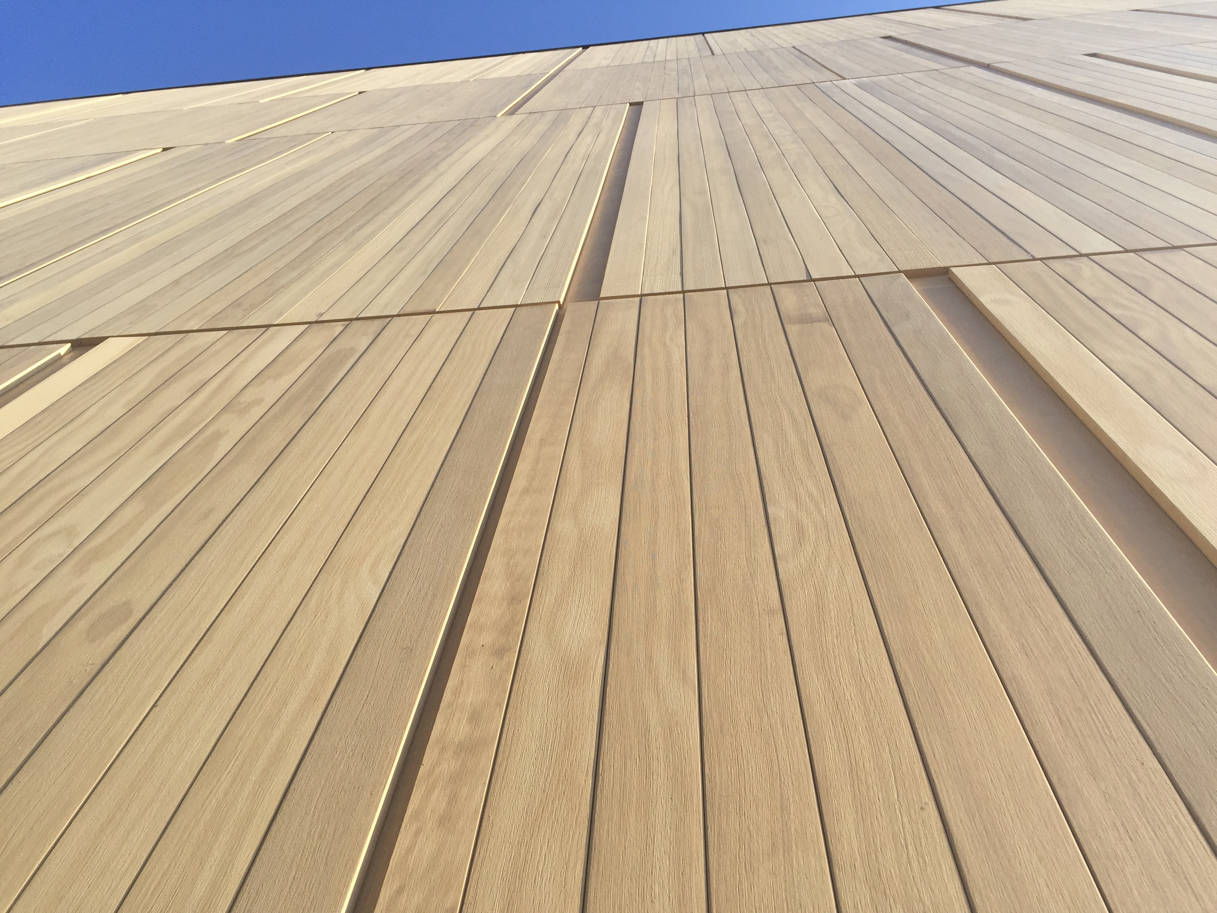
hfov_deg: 61.7
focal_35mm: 29
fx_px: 1020
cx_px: 608
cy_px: 456
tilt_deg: +64.1
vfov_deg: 48.2
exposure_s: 1/1412
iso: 32
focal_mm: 4.15
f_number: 2.2
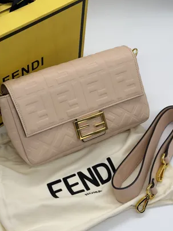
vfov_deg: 33.8
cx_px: 80
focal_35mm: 57
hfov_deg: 25.7
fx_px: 380
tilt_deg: -49.6
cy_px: 108
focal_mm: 6.76
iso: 80
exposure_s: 1/726
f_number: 1.78
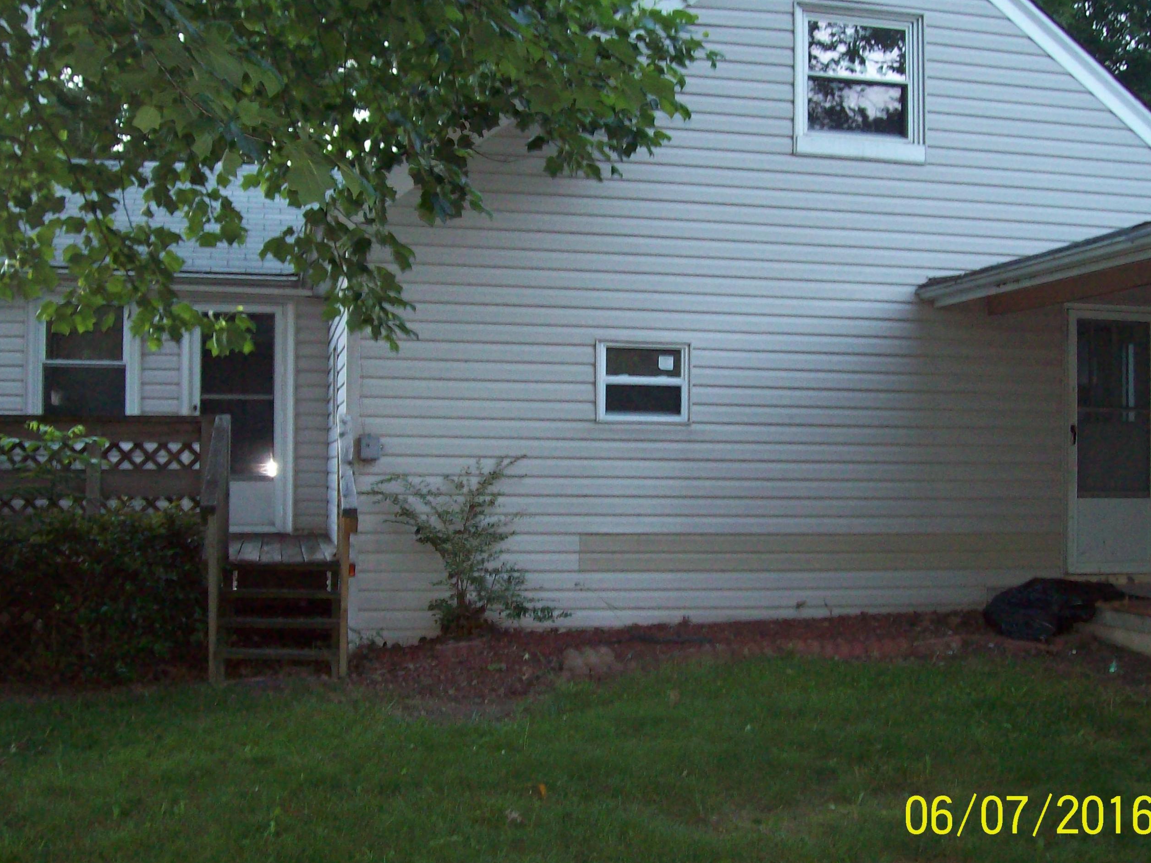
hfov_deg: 43.8
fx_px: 1430
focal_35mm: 43
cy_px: 425
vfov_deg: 33.6
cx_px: 537
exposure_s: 1/64
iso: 200
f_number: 2.7
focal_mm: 6
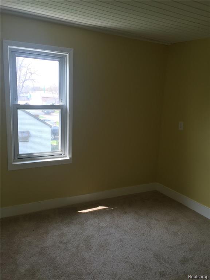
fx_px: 235
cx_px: 105
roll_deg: -2.4
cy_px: 140
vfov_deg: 61.7
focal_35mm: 29
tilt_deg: -8.7
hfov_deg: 48.2
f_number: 2.2
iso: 50
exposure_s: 1/120
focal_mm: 4.15
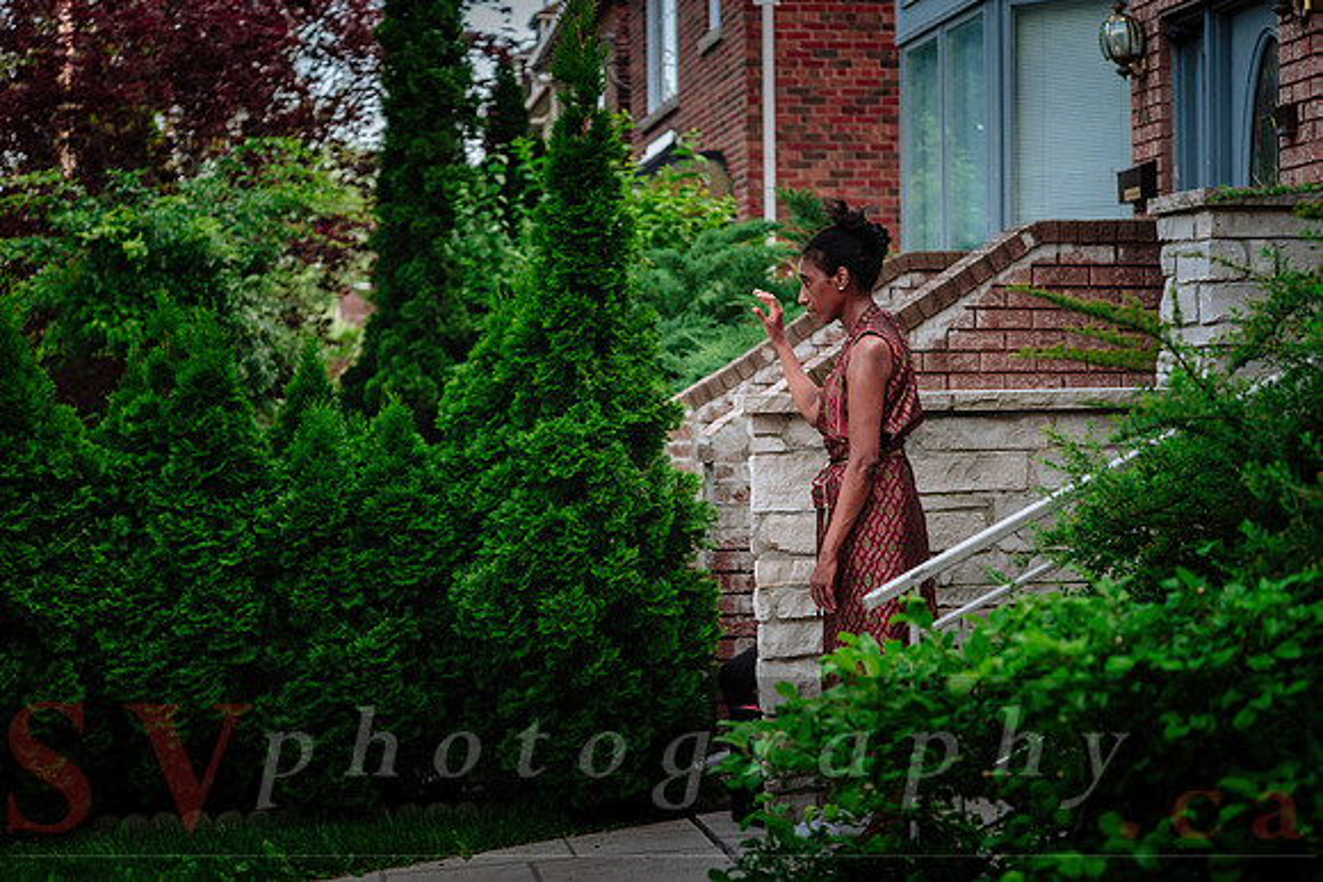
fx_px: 2205
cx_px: 662
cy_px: 441
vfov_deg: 22.6
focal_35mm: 60
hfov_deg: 33.4
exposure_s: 1/500
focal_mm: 40
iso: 500
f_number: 1.8
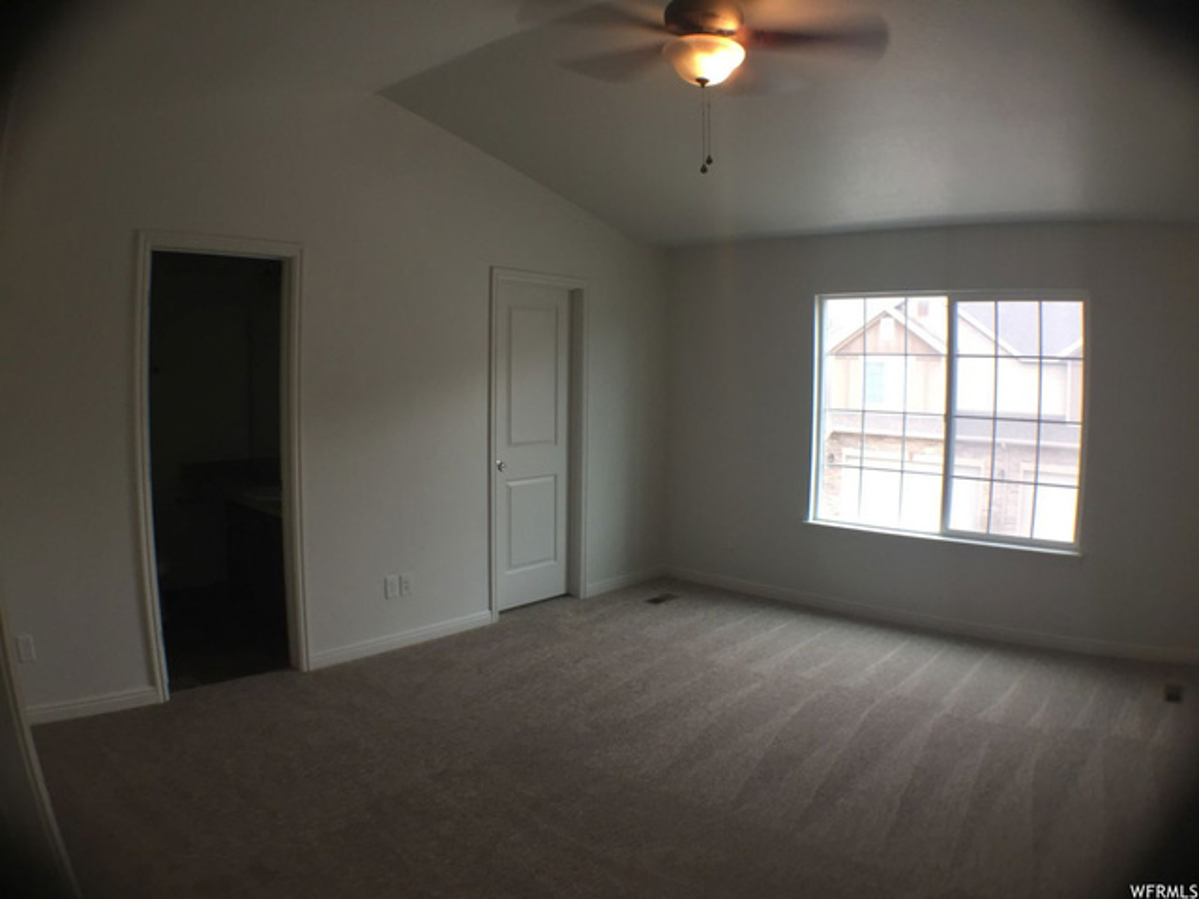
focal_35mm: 29
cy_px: 450
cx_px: 600
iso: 50
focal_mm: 4.15
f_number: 2.2
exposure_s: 1/30
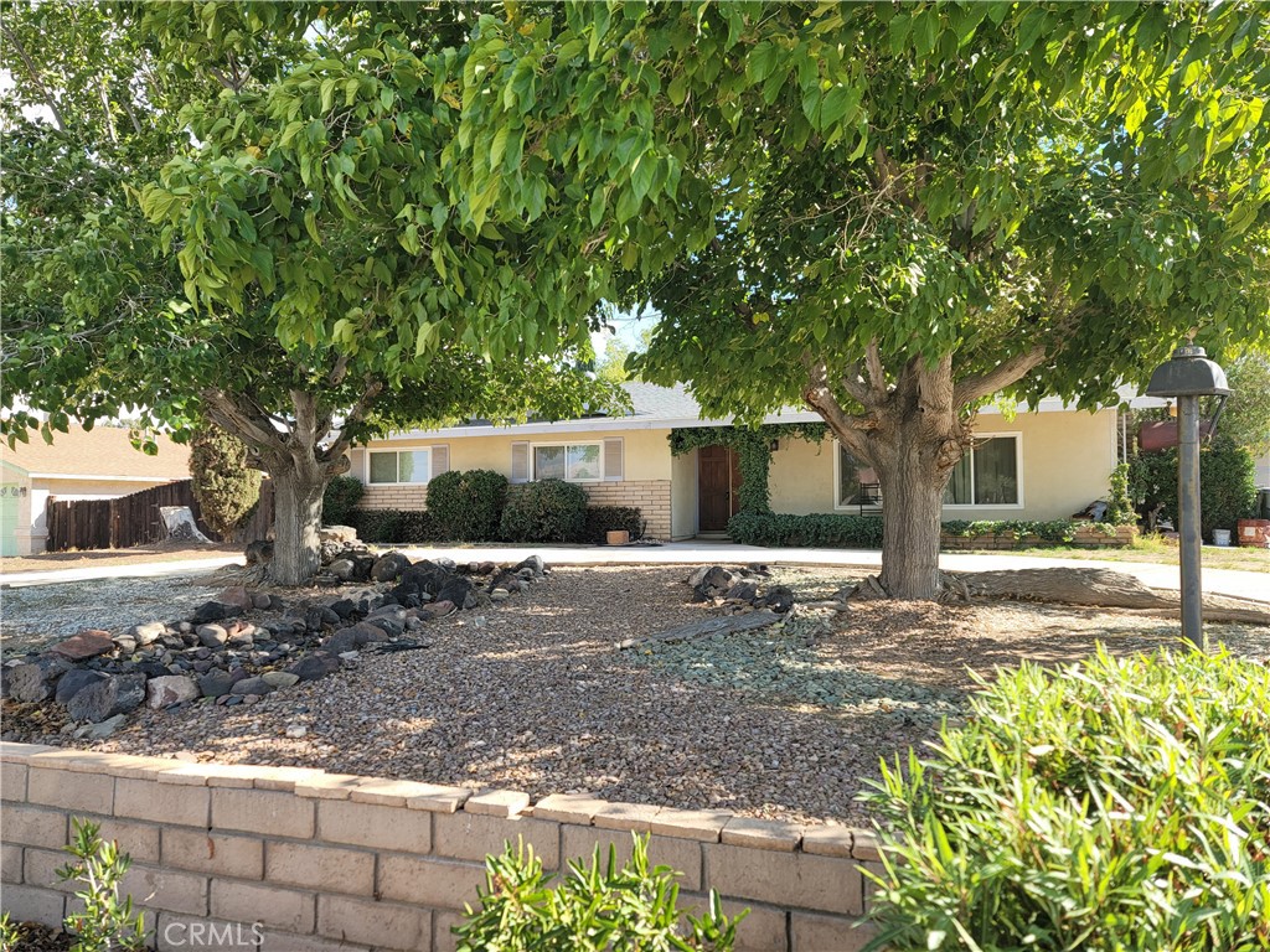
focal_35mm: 25
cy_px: 476
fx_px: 917
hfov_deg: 69.4
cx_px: 635
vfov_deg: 54.9
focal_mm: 7
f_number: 1.8
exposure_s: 1/268
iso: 20
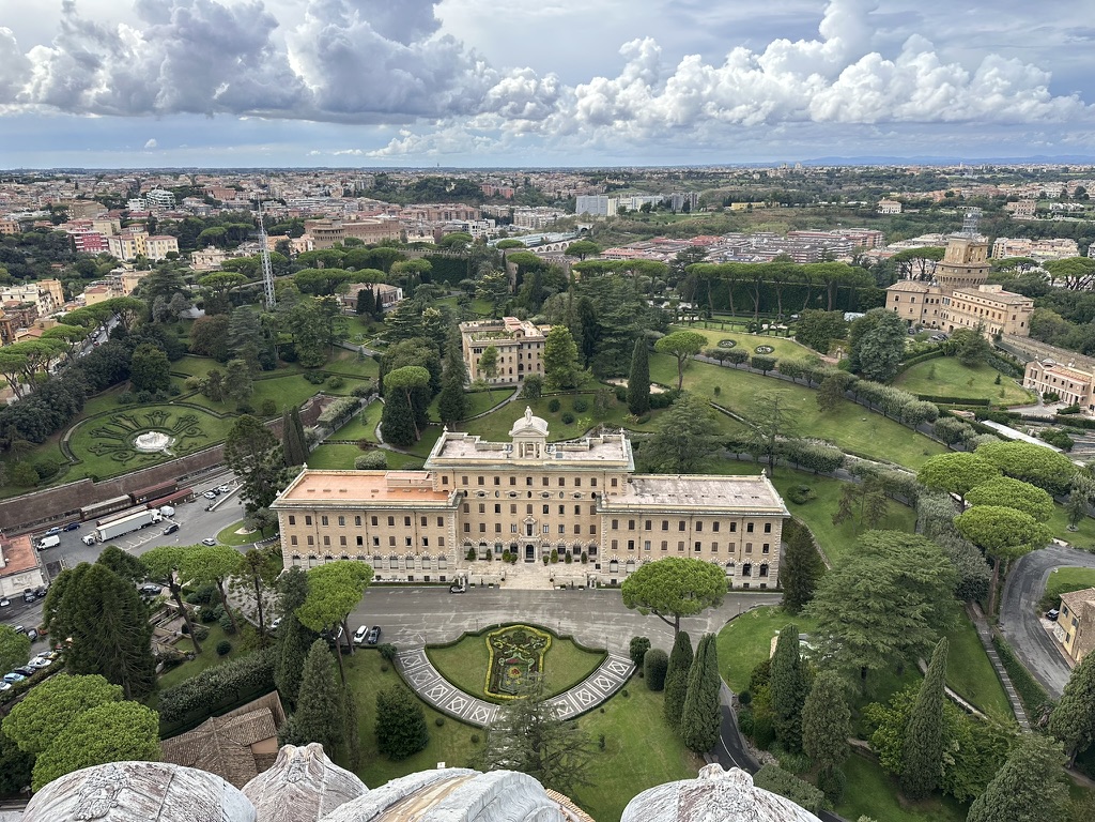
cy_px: 411
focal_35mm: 24
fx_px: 759
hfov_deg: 71.6
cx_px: 548
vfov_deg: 56.8
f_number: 1.78
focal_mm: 6.86
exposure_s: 1/2591
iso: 80
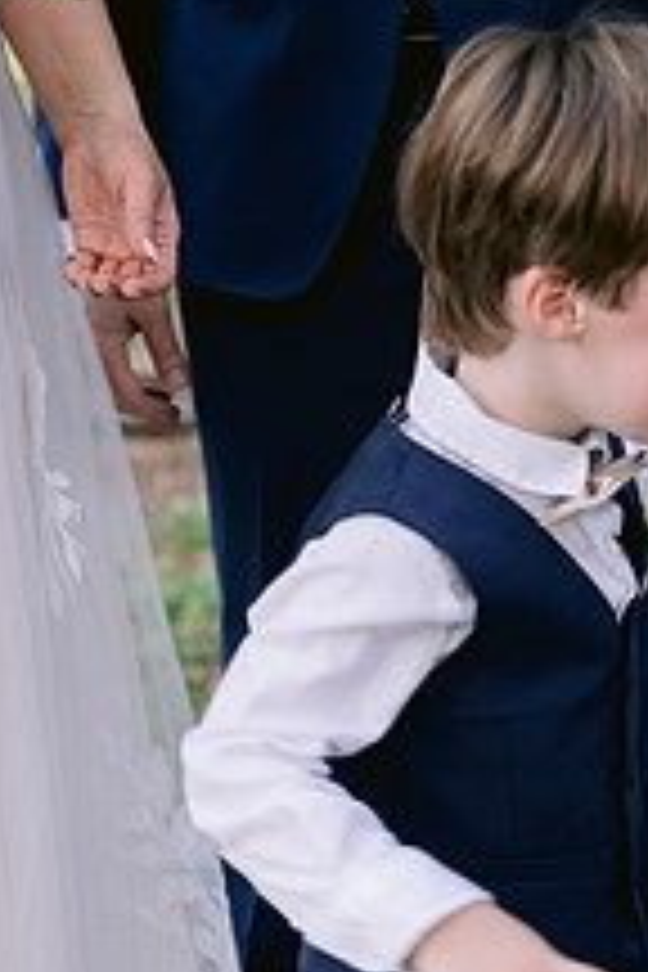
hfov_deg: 13.2
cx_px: 333
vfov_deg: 19.5
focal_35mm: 104
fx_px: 2808
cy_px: 702
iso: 400
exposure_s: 1/320
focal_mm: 50
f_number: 2.8
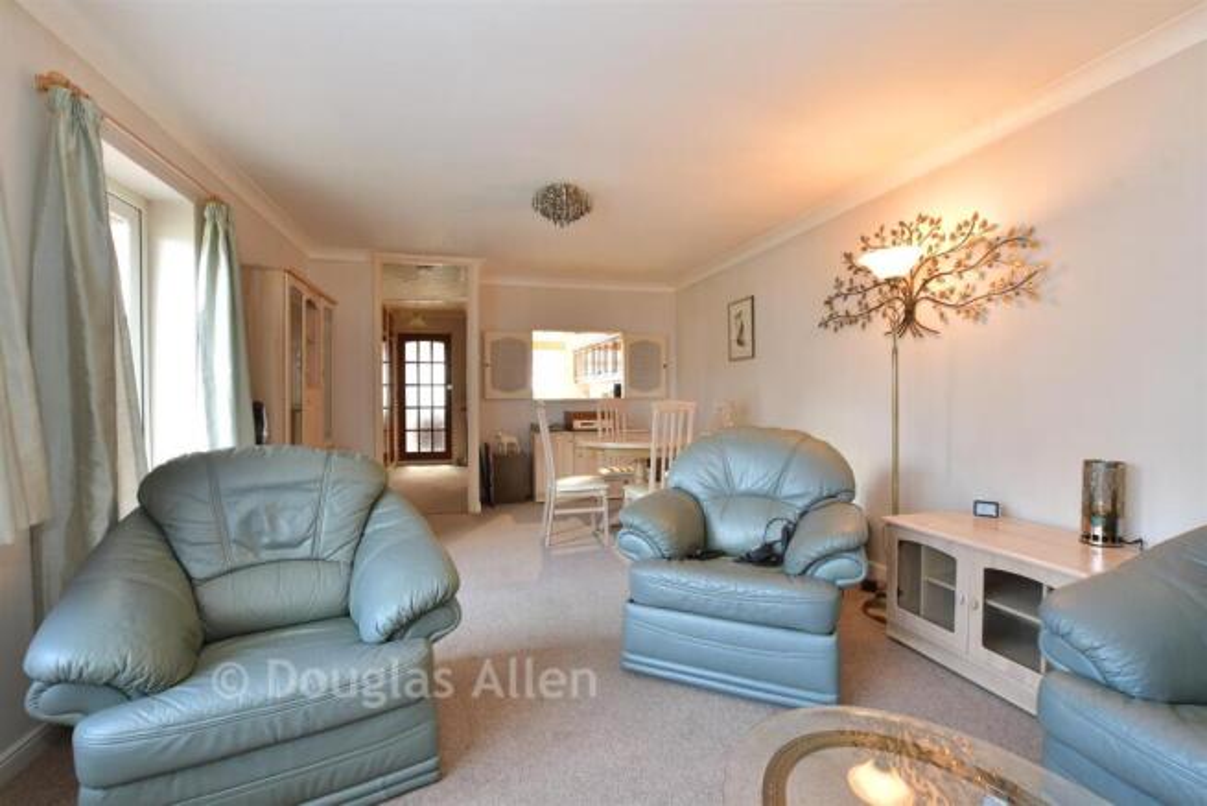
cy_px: 403
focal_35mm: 15
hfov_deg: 100.4
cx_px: 604
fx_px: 503
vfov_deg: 77.4
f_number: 8
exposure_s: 1
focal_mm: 10
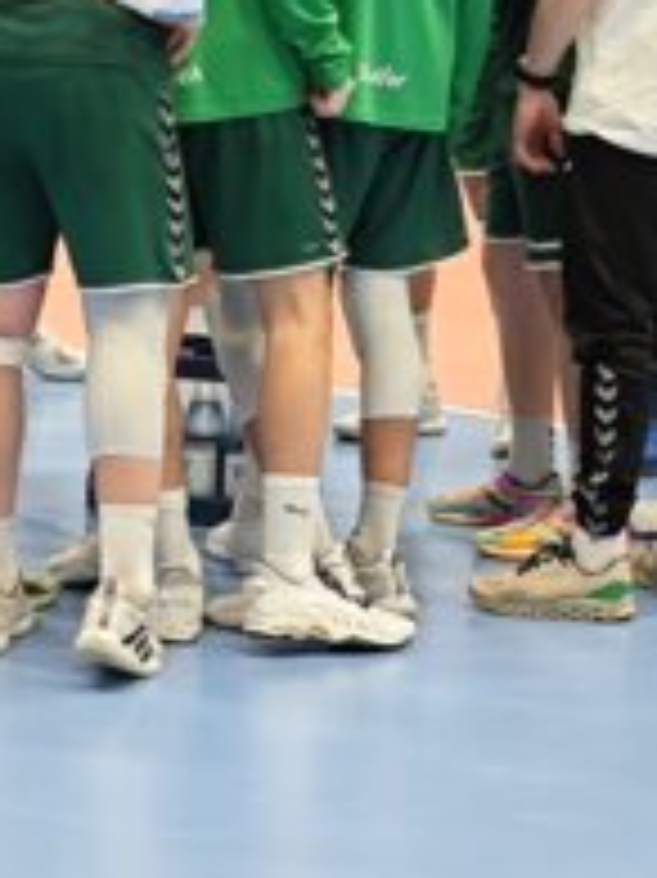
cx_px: 216
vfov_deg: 12.7
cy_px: 81
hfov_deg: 9.6
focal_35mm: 154
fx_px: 3901
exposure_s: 1/50
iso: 200
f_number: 2
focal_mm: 7.06
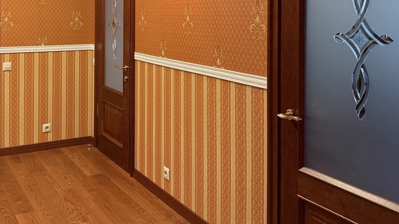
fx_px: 444
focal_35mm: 42
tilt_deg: -0.2
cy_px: 16
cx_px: 145
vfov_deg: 27.2
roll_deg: -0.5
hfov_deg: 47.8
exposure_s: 1/50
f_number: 1.78
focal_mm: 6.76
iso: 250
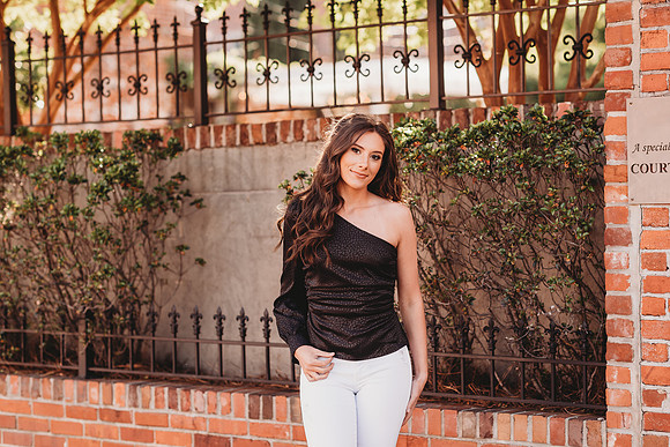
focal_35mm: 85
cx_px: 335
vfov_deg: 16.1
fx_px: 1582
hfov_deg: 23.9
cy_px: 224
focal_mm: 85
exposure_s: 1/250
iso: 100
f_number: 2.5
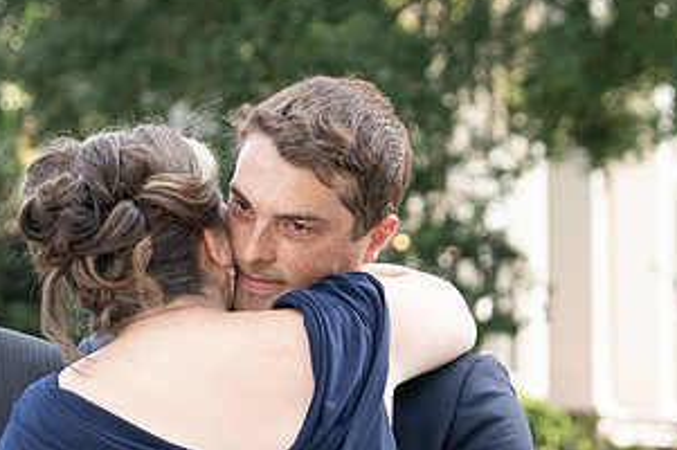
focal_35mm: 187
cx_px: 188
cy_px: 432
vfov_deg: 7.3
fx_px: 3513
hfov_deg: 11.0
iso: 100
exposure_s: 1/200
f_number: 4
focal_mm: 70
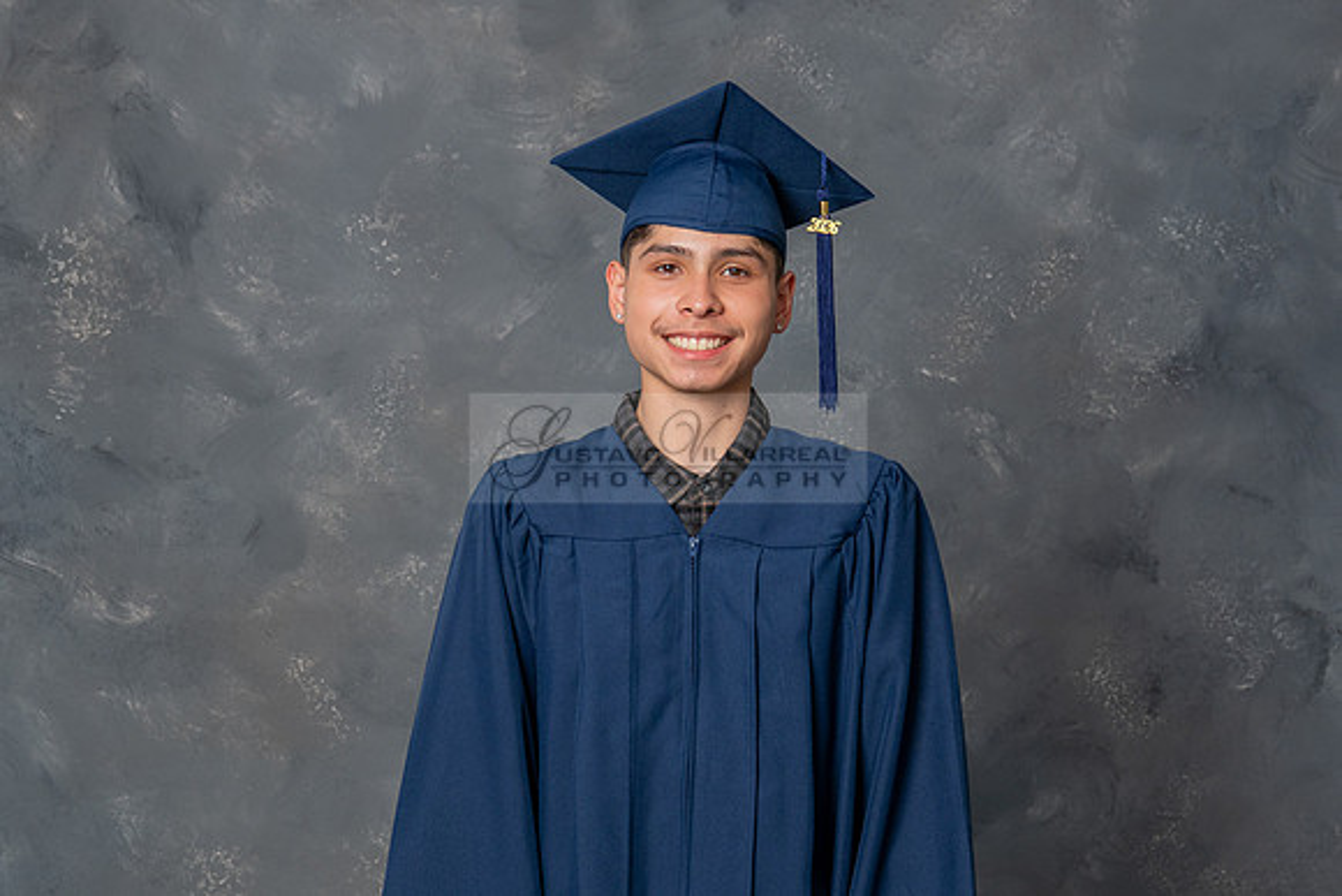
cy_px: 631
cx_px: 604
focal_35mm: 74
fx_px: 2761
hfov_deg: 27.3
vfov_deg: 18.3
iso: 200
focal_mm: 43
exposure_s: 1/200
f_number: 4.5
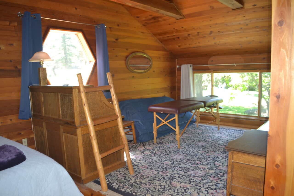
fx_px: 220
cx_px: 147
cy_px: 98
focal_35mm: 27
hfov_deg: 67.4
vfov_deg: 47.9
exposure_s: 1/30
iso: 200
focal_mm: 18
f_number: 3.5
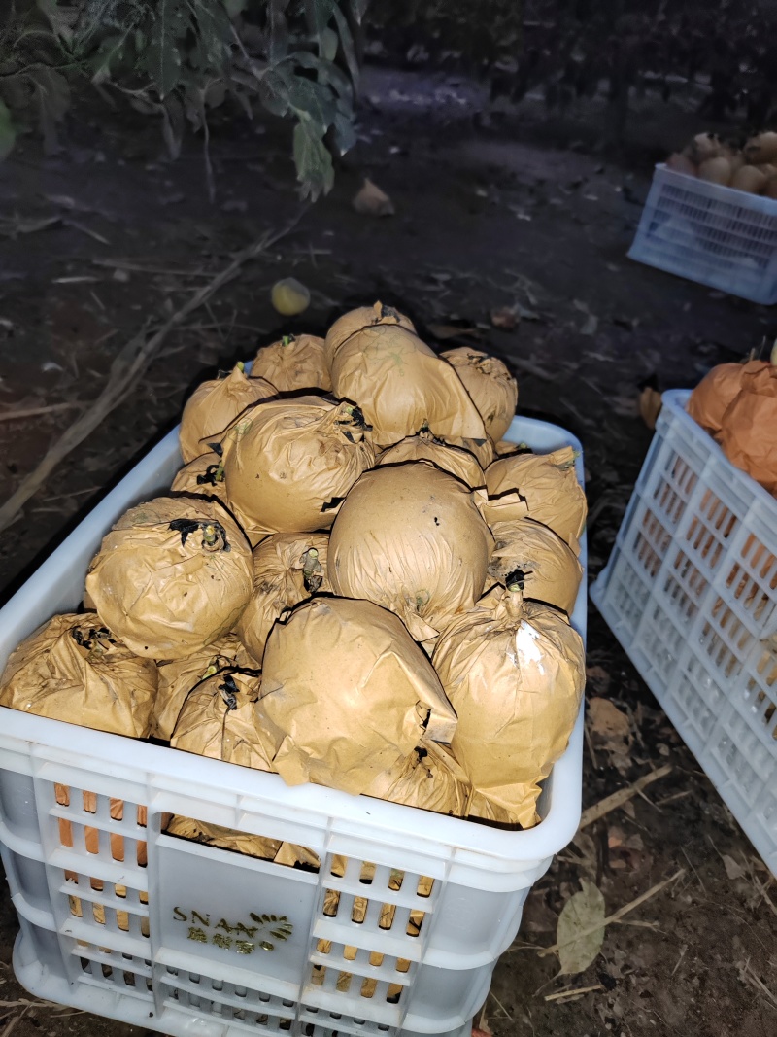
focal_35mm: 27
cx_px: 388
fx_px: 808
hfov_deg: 51.3
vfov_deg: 65.3
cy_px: 518
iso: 6400
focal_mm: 6.14
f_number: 1.8
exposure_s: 1/50
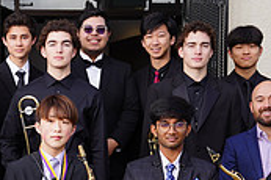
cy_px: 223
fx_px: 910
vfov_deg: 11.1
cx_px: -13
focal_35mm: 121
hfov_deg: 16.5
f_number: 6.3
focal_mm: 36
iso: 200
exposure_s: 1/200
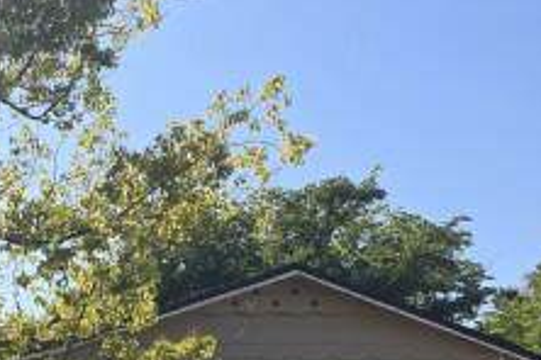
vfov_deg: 18.8
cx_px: -185
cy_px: 421
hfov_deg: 24.9
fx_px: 1037
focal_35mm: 69
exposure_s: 1/603
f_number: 1.7
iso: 12
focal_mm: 6.3
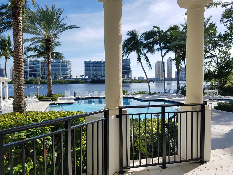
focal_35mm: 28
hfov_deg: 63.4
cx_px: 118
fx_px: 188
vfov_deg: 49.7
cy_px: 87
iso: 50
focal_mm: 4.2
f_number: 1.7
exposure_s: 1/2520
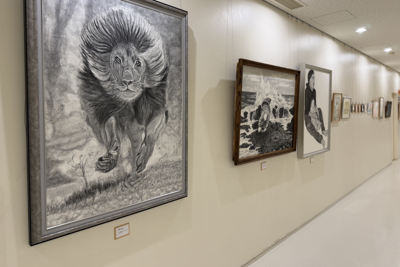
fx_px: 278
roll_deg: +1.6
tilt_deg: -2.0
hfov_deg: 71.5
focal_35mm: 25
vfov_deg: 51.2
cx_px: 200
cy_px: 121
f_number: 1.78
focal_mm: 6.76
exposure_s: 1/60
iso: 125
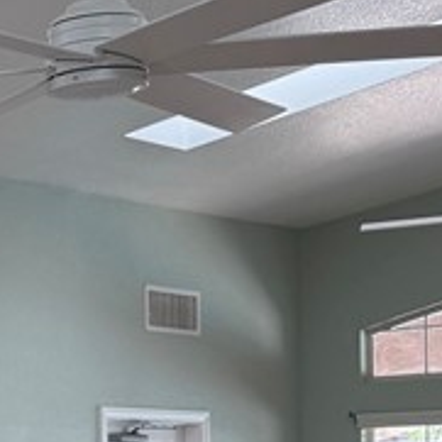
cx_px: -667
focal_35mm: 120
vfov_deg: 14.1
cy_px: 527
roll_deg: +0.4
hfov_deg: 11.6
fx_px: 1734
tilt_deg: +0.2
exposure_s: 1/237
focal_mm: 6.76
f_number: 1.78
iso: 100
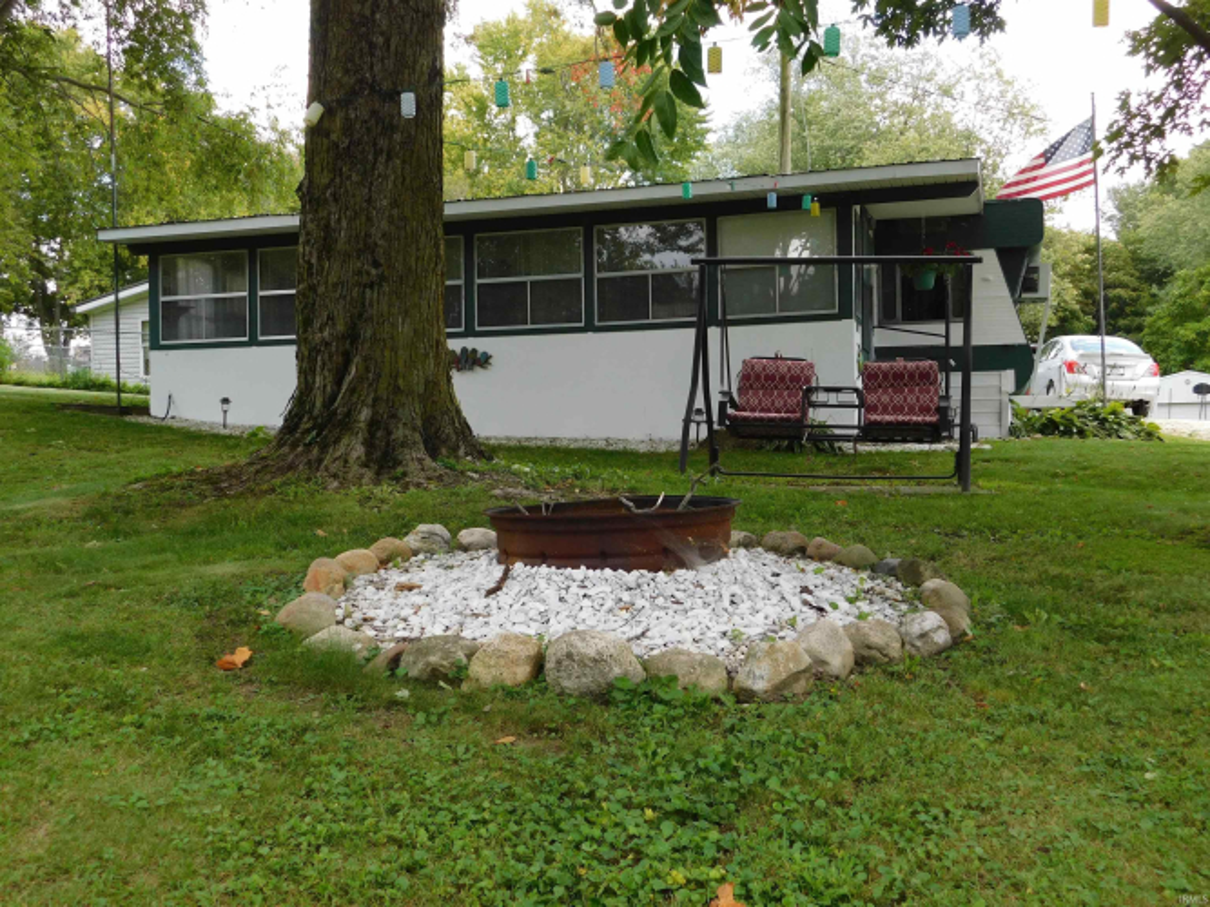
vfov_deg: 39.6
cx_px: 605
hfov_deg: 51.4
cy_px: 454
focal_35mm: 36
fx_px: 1258
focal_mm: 6.3
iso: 125
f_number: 3.5
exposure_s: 1/200
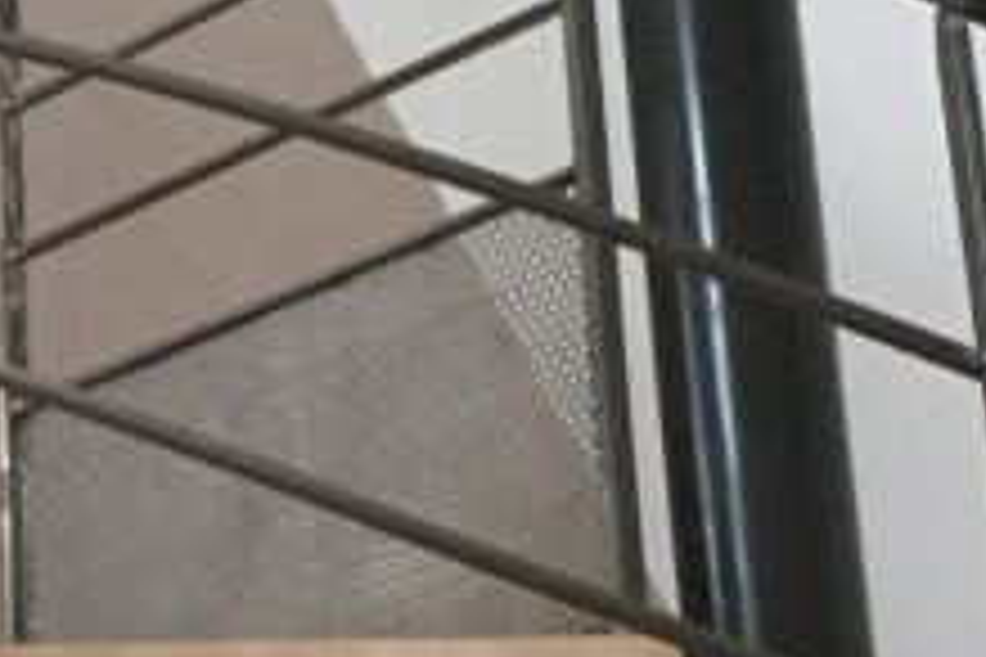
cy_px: 490
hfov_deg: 13.7
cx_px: -477
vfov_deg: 9.7
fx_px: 3862
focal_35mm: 141
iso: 200
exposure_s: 1/33
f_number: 2.2
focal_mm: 4.15
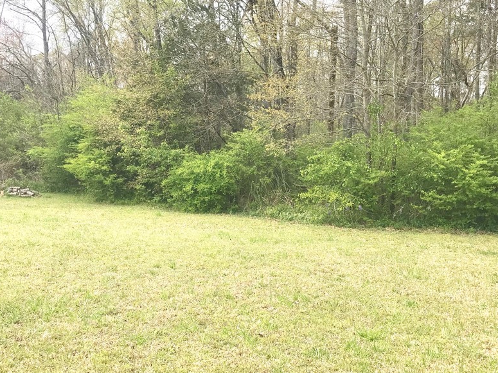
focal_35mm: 37
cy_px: 195
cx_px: 240
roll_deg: +0.4
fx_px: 532
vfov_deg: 38.6
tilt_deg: -4.4
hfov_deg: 50.1
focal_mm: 3.99
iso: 20
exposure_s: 1/929
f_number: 1.8
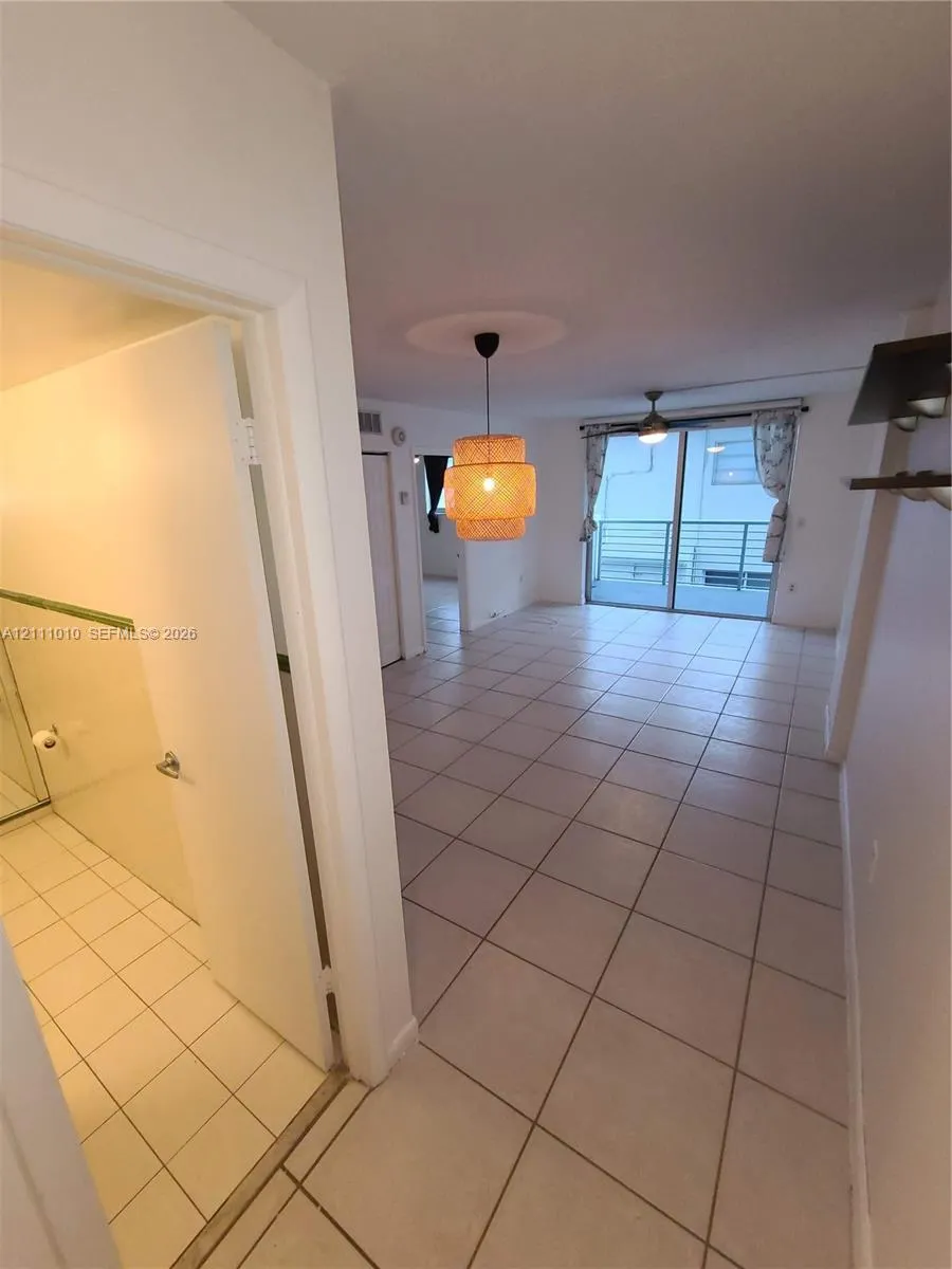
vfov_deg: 106.2
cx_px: 476
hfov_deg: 89.9
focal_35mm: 13
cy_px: 634
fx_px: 477
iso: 250
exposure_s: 1/60
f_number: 2.2
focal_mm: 2.2
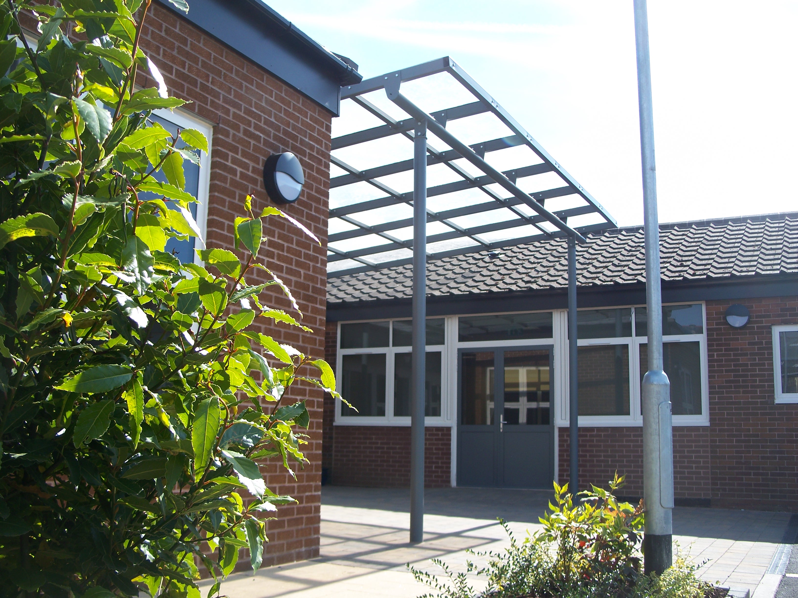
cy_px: 299
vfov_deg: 38.7
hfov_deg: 50.1
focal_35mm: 37
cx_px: 399
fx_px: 853
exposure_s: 1/500
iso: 64
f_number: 2.8
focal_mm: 7.8
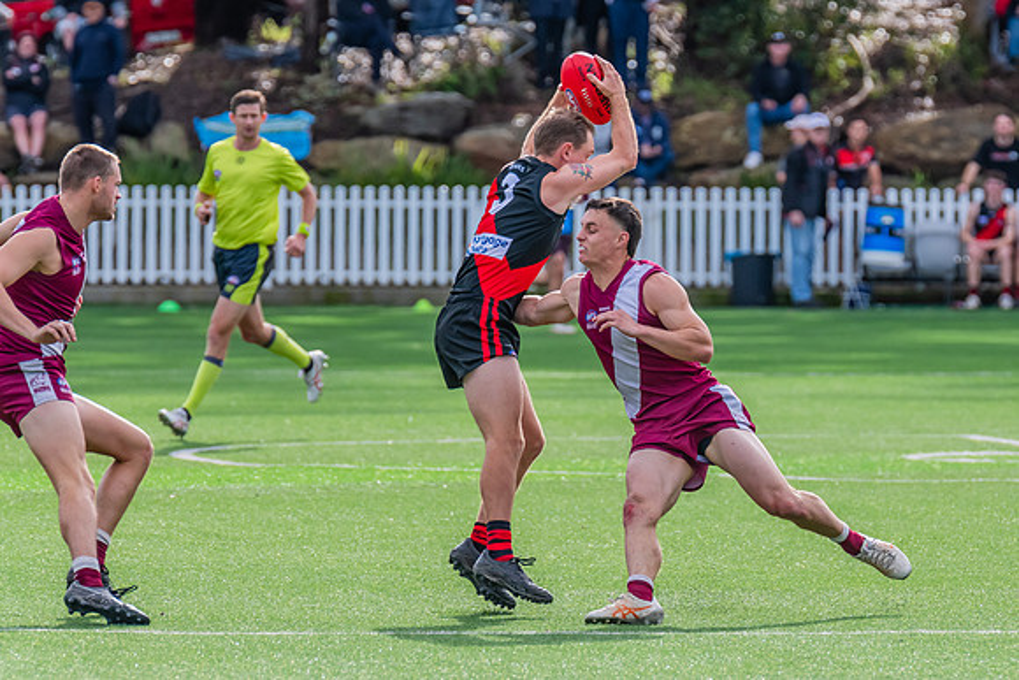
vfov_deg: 2.7
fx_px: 14683
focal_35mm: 519
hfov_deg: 4.0
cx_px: 724
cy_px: 404
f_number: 8
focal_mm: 360
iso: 800
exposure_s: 1/1250
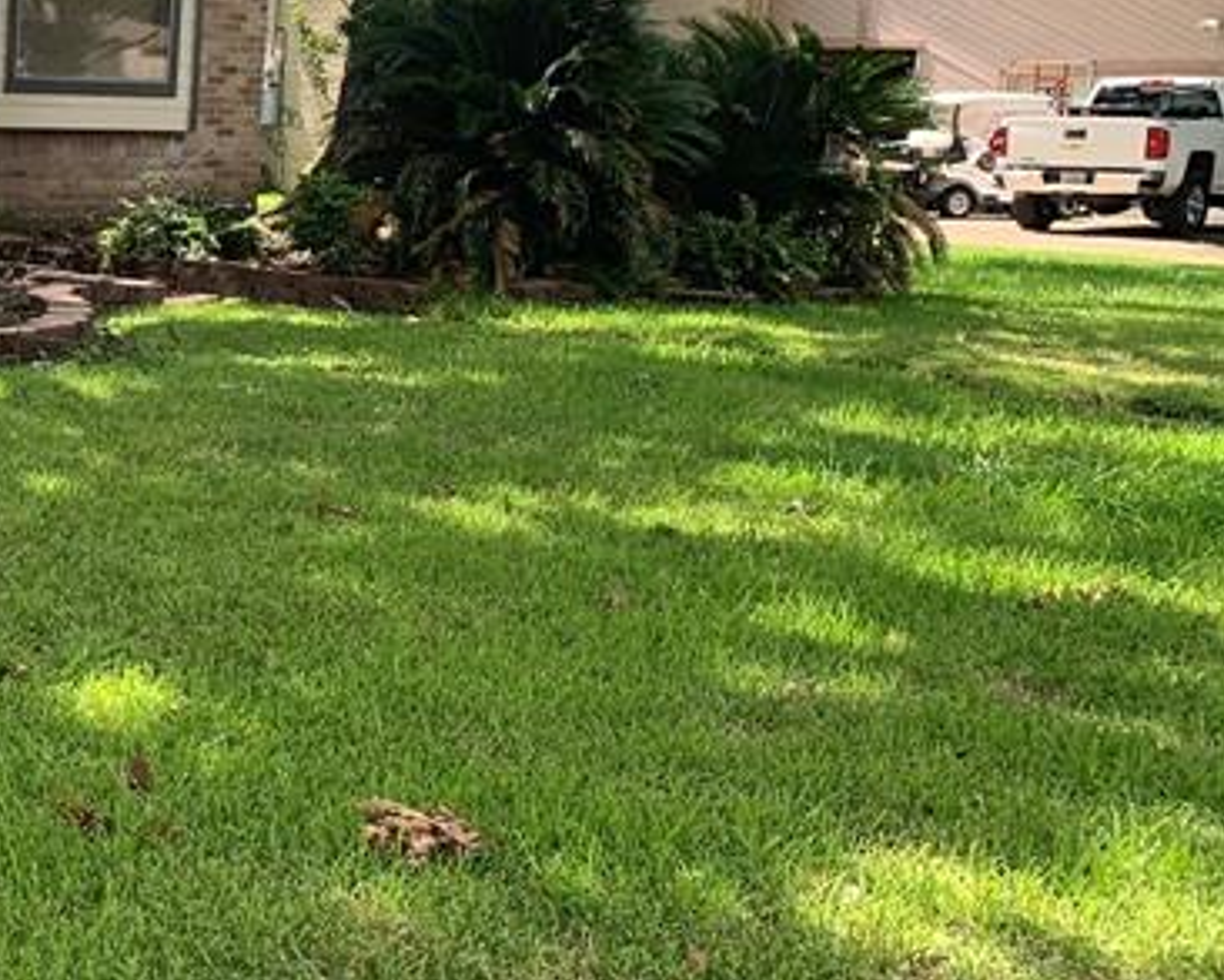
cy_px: 398
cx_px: -348
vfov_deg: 21.5
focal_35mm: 71
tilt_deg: -5.4
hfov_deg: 23.7
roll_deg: -1.4
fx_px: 2573
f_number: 1.8
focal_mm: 4.25
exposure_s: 1/467
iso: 25
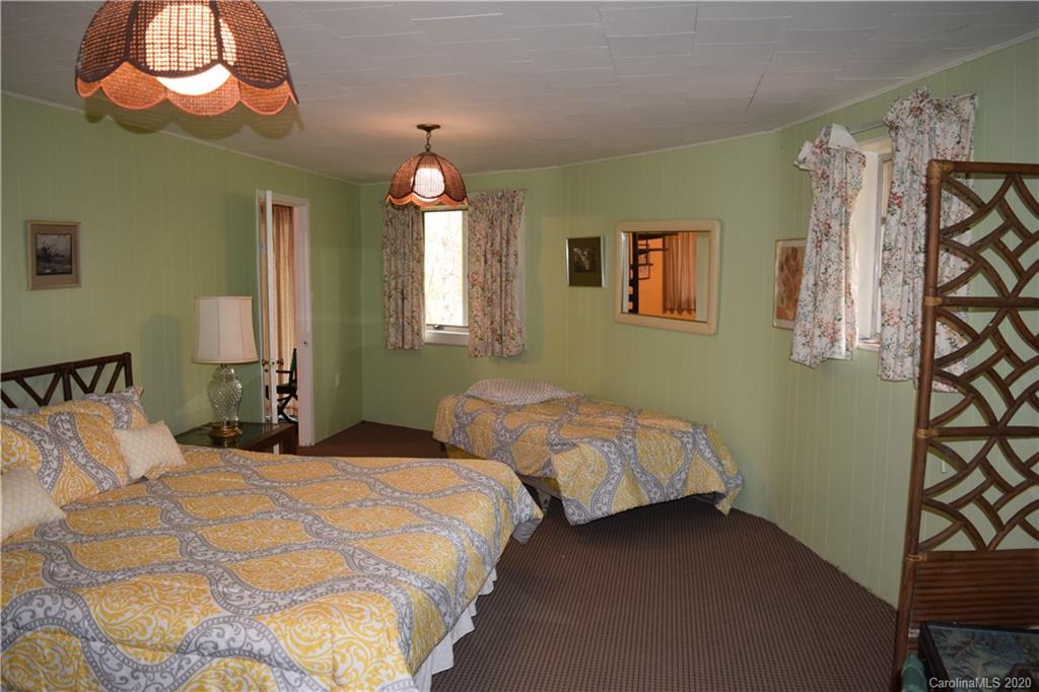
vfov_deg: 47.9
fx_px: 779
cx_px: 520
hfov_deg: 67.4
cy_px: 346
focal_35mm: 27
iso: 800
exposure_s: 1/60
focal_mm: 18
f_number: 4
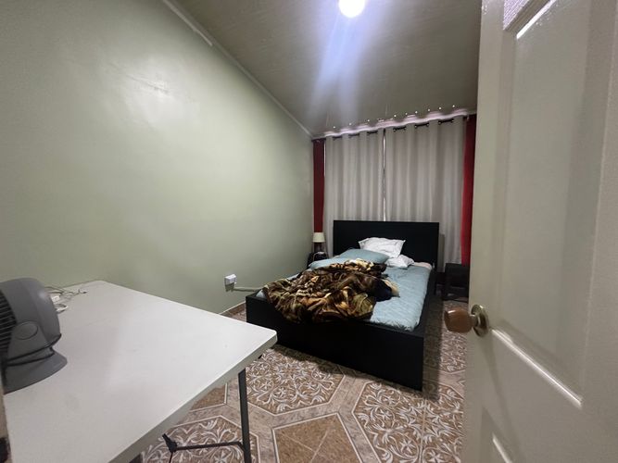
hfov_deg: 102.1
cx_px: 309
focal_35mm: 14
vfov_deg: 85.7
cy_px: 232
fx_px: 250
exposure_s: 1/60
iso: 640
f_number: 2.2
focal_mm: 2.22
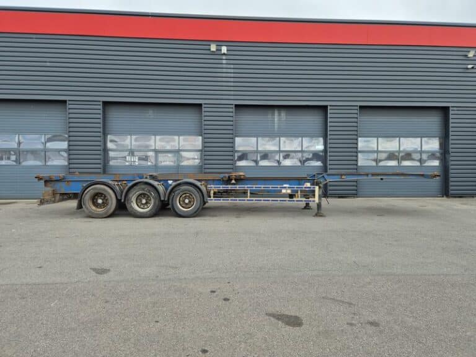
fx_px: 316
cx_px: 238
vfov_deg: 58.9
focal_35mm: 23
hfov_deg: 73.9
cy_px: 178
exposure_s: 1/562
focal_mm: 5.4
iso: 25
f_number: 1.8
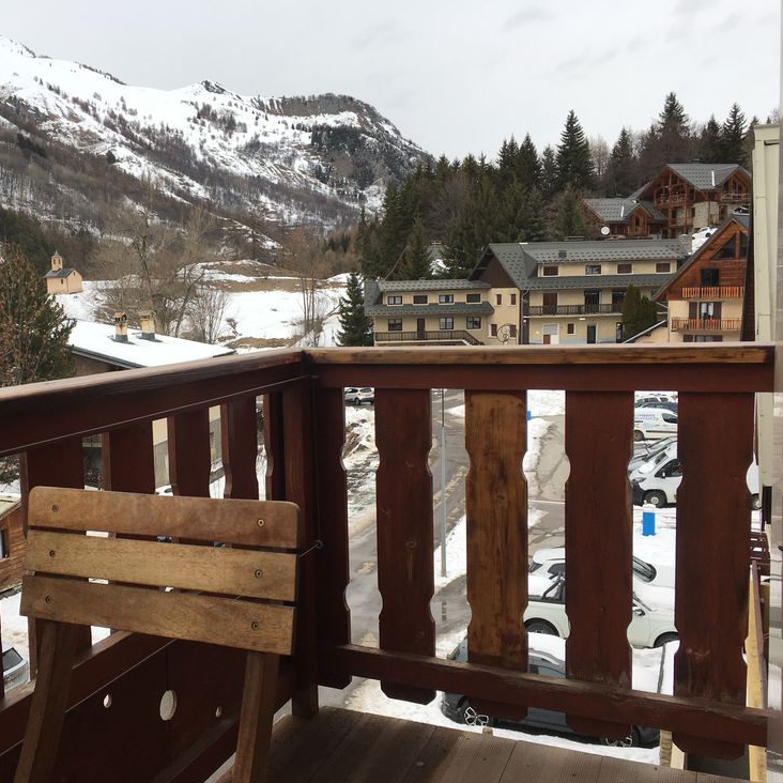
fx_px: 896
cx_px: 263
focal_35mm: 35
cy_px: 397
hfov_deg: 46.5
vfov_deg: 47.2
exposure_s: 1/565
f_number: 2.2
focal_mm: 4.15
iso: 25
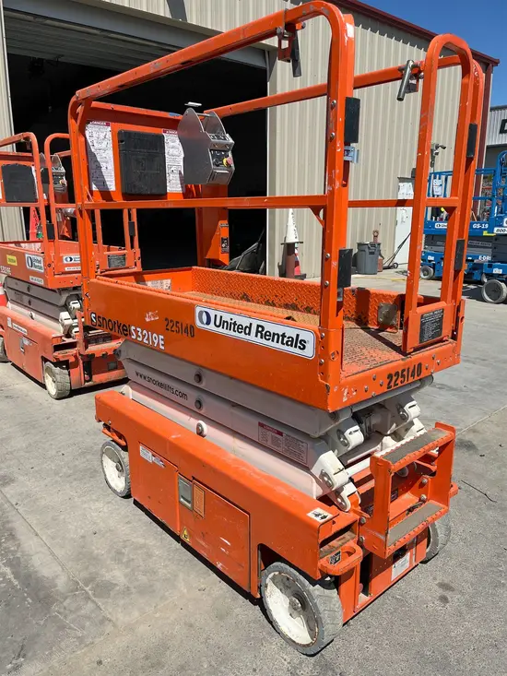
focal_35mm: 26
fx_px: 508
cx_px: 254
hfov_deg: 53.1
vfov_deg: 67.3
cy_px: 338
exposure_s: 1/4484
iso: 50
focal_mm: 5.1
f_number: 1.6
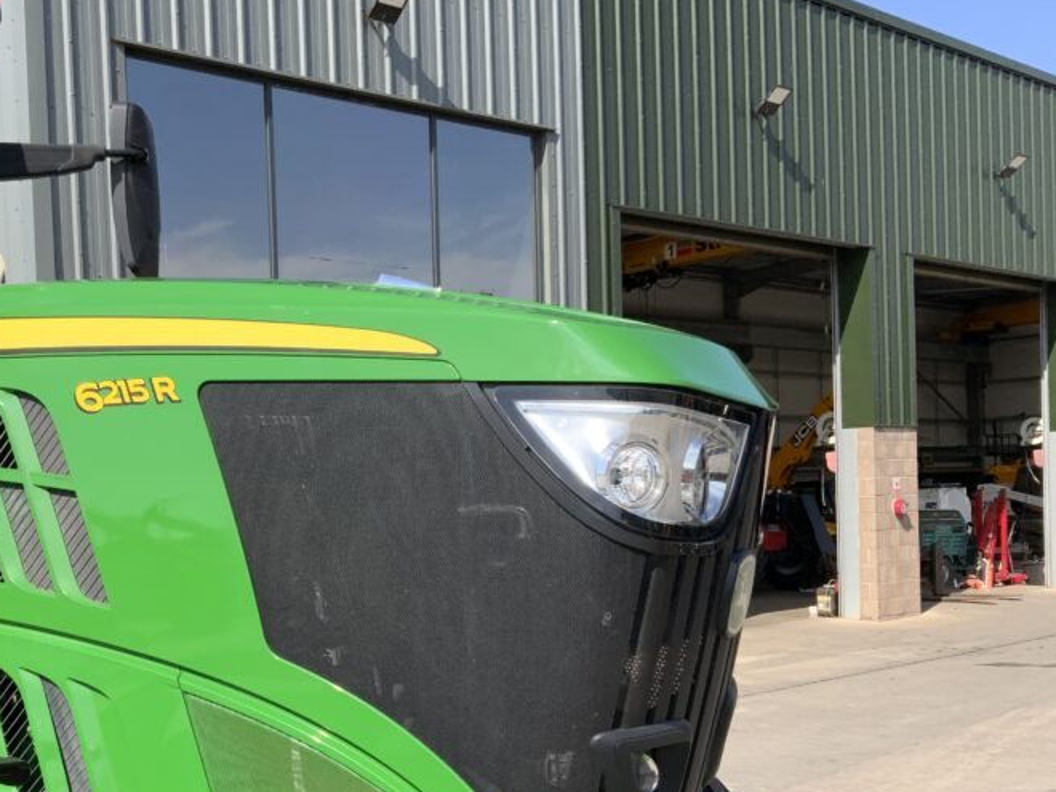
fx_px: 1373
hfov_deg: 40.8
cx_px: 258
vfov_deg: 31.8
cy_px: 557
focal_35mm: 45
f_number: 1.8
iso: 16
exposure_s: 1/1098
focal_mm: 3
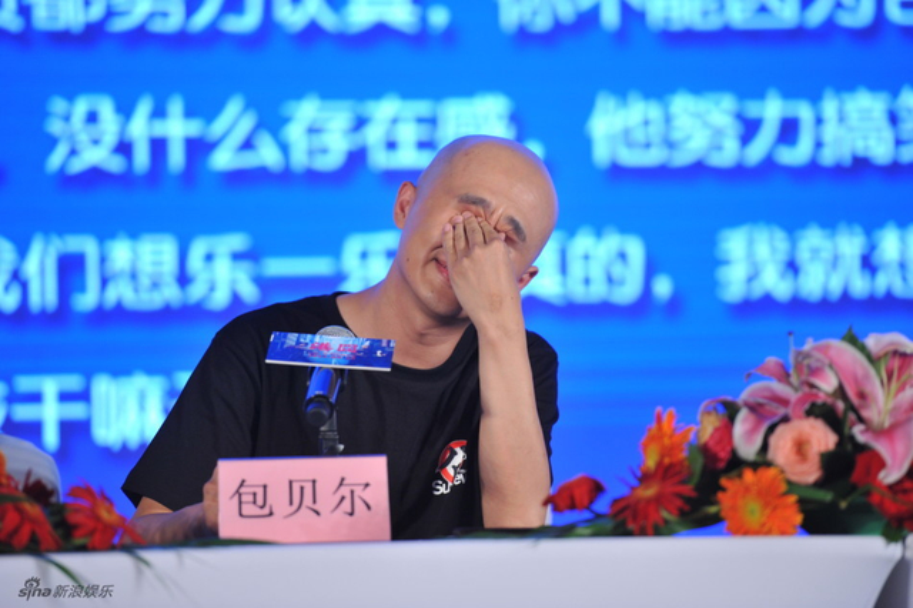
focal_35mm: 200
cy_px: 304
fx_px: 5069
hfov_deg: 10.3
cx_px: 456
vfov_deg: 6.9
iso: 1250
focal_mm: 200
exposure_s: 1/250
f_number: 3.5
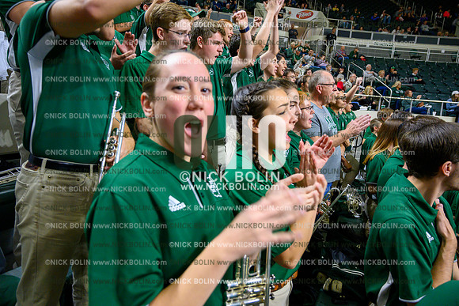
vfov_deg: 53.2
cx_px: 230
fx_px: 306
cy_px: 153
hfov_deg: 73.7
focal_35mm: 24
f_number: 4.5
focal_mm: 24
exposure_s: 1/200
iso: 3200
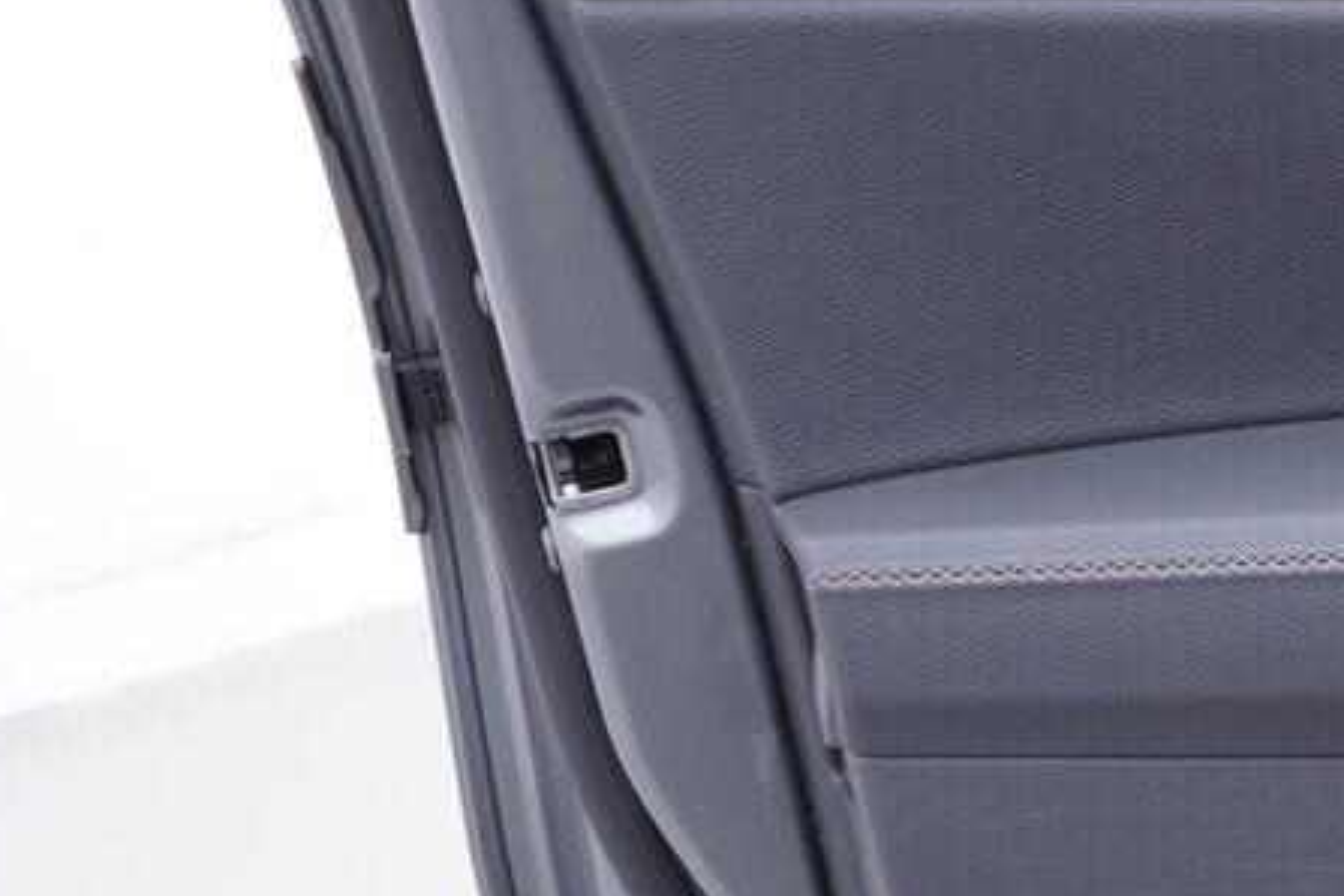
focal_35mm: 116
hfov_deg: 16.1
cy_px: 493
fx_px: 4330
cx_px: 2027
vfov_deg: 11.8
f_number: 2.8
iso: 125
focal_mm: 24
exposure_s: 1/40
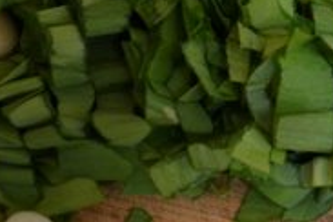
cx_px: 415
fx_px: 1057
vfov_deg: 11.8
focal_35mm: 114
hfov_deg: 17.0
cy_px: -38
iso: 900
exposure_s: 1/15
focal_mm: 29
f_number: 4.5
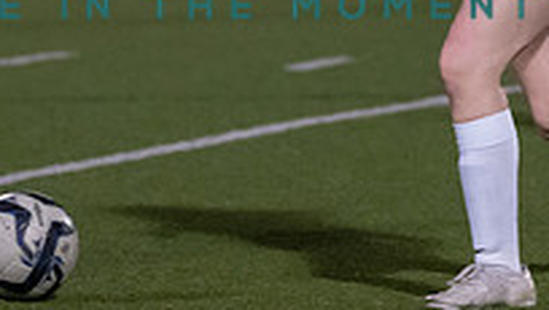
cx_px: 437
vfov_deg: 2.1
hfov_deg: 3.7
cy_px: -109
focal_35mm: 577
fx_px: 8404
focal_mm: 138
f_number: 2.8
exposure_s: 1/1000
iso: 4000
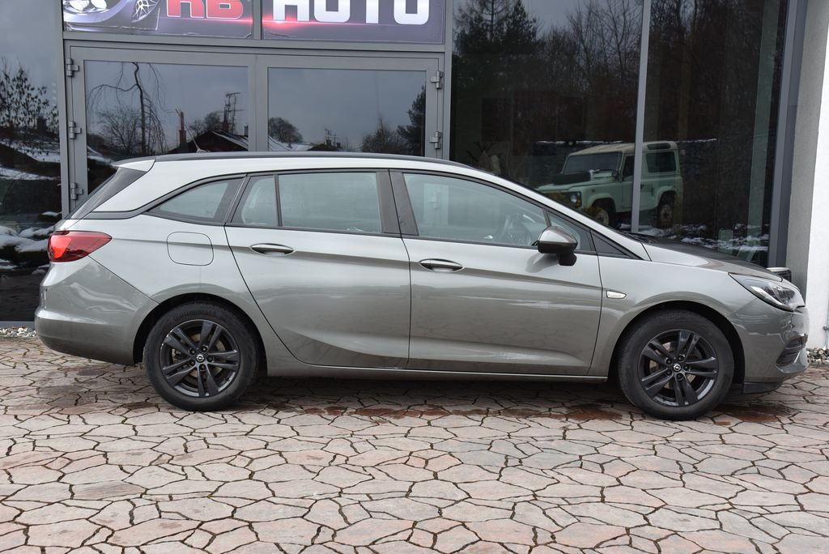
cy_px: 277
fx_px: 1014
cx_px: 414
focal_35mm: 44
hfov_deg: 44.5
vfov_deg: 30.6
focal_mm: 44
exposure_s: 1/200
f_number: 7.1
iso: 500
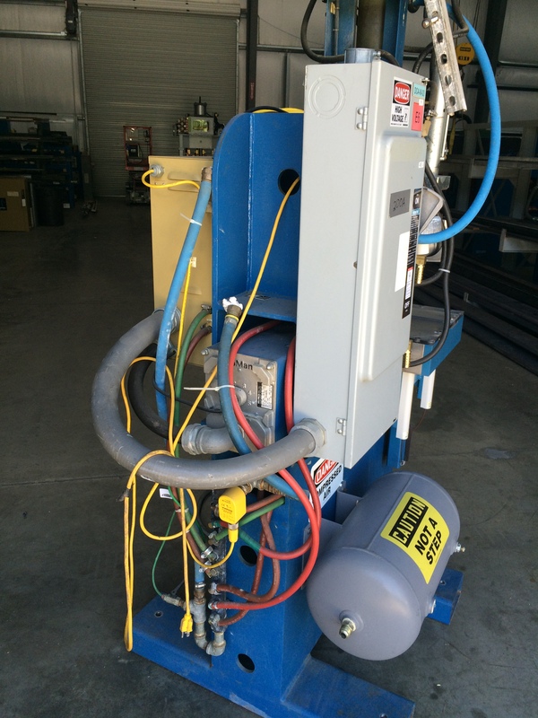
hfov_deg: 48.2
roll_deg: -1.3
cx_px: 269
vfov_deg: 61.7
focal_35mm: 29
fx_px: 601
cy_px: 359
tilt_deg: -18.2
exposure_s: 1/120
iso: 50
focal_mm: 4.15
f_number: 2.2
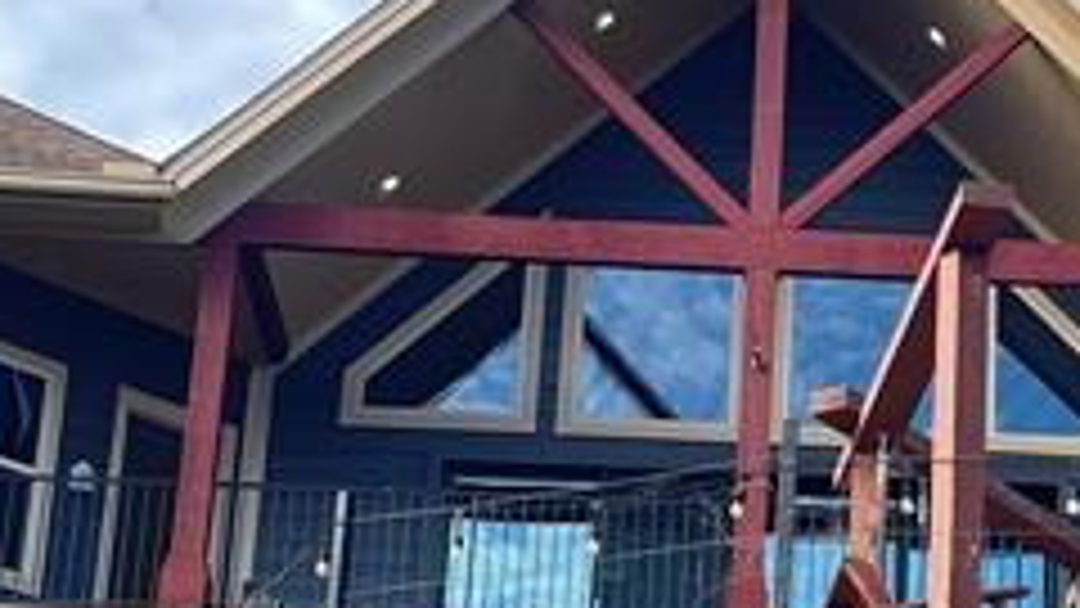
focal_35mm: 116
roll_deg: +0.2
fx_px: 3322
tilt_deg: +21.6
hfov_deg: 18.0
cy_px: 455
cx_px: 1112
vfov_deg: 10.4
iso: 32
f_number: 1.6
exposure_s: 1/264
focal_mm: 5.1
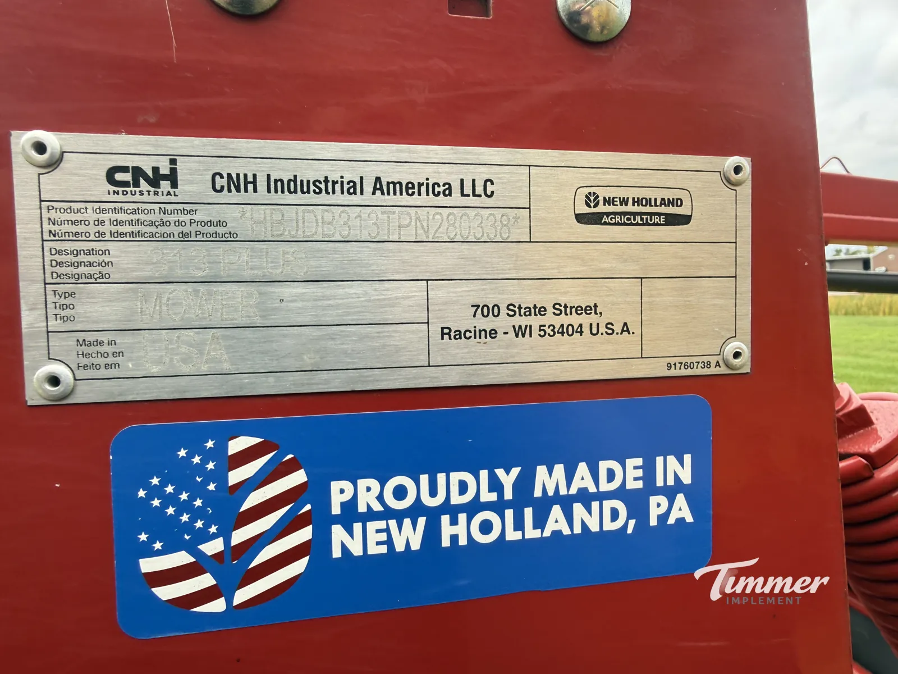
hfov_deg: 71.6
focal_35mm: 24
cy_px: 337
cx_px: 449
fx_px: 623
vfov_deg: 56.8
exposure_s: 1/305
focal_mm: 2.22
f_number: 2.2
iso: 40
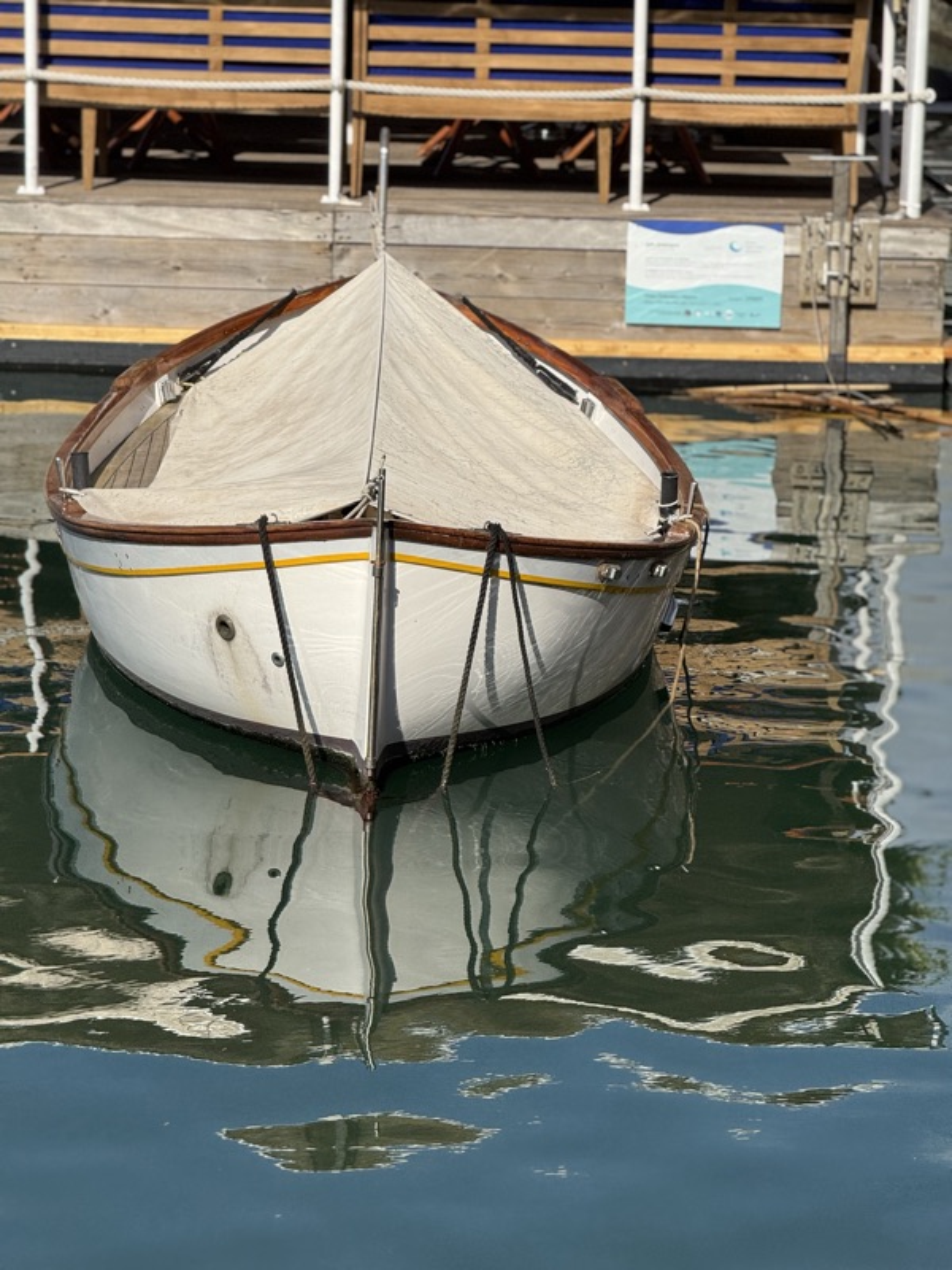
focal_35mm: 120
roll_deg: -1.2
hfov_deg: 12.3
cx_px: 476
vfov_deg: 16.4
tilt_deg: -11.9
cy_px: 635
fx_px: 4400
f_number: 2.8
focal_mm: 15.66
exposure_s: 1/2525
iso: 50
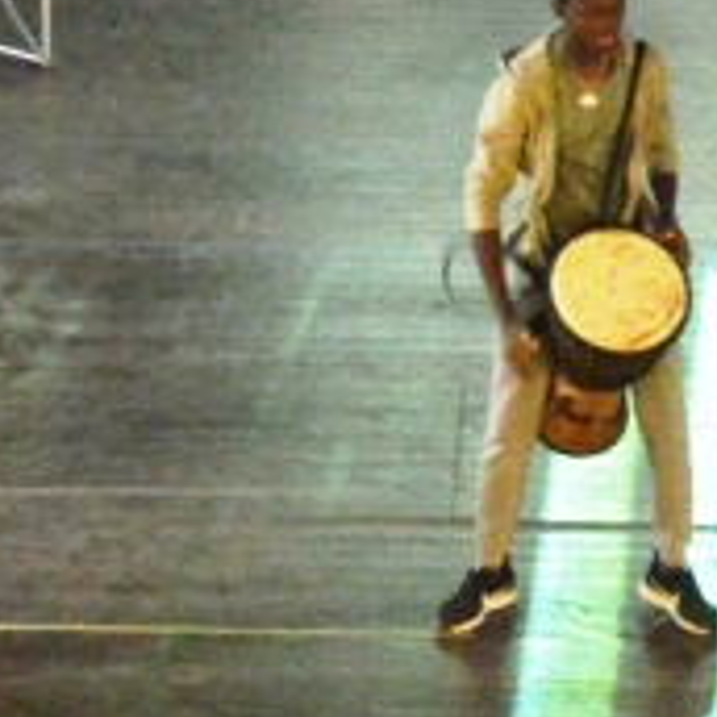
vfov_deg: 4.8
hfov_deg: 4.8
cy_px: -188
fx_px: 8530
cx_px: 792
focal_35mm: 364
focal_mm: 52
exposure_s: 1/30
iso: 6400
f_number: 4.8
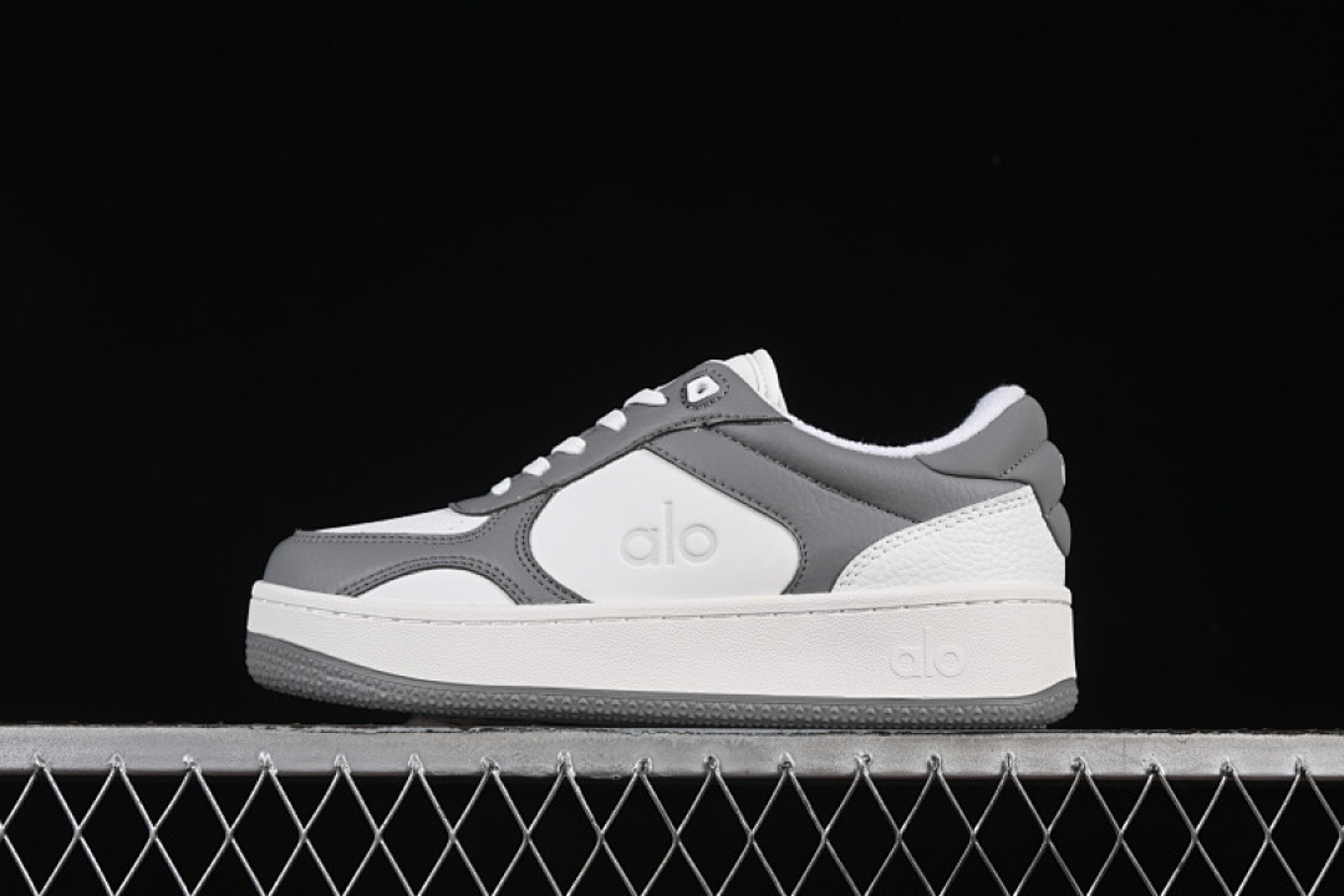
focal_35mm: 75
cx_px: 672
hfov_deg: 27.0
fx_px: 2800
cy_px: 448
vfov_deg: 18.2
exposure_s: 1/80
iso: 160
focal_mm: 50
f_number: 8
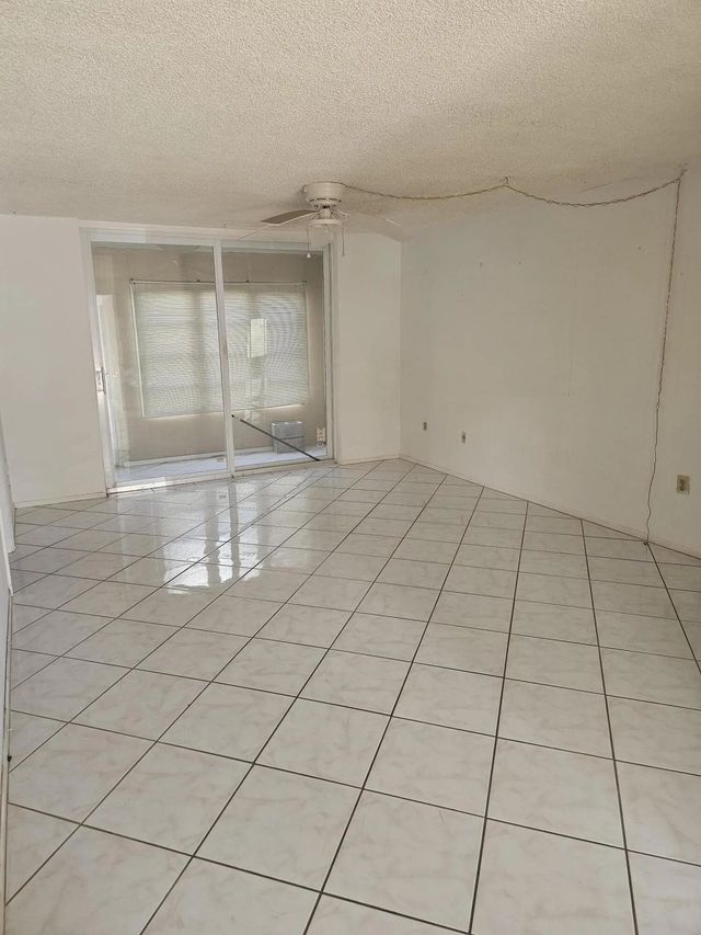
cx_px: 350
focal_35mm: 23
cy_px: 468
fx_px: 621
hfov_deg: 58.9
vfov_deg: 73.9
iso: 250
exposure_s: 1/138
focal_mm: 6.3
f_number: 1.7
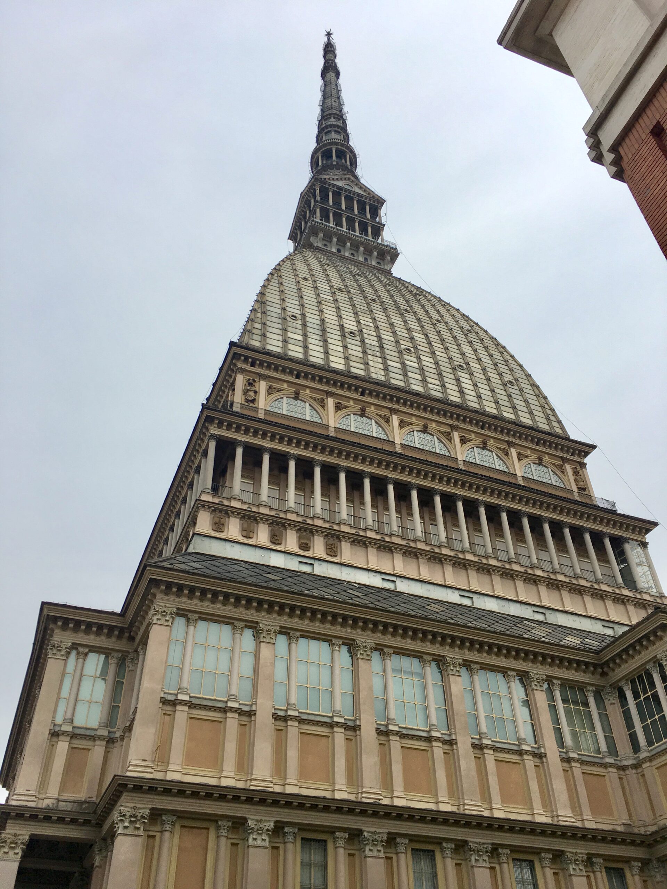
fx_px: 745
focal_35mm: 29
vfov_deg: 61.7
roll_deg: +1.3
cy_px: 444
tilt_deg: +43.2
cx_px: 334
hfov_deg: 48.2
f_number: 2.2
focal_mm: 4.15
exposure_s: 1/2481
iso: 25
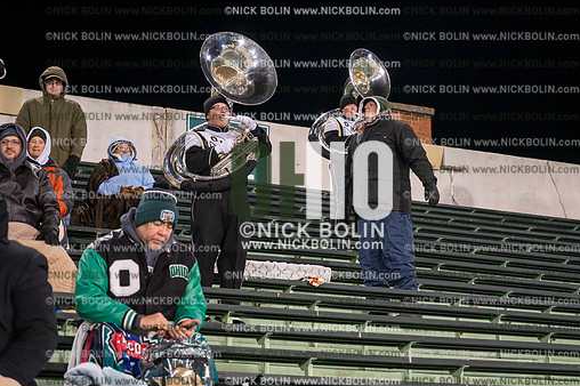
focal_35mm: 80
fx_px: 1288
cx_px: 312
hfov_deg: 25.4
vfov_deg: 17.0
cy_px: 195
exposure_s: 1/640
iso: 5000
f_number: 4.5
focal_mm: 70
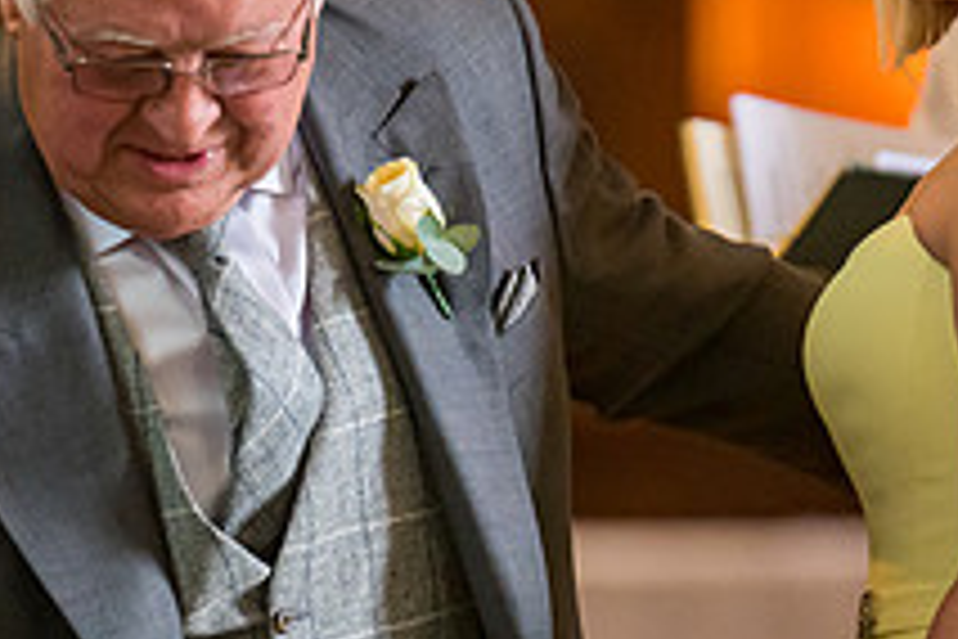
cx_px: 522
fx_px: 21766
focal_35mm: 818
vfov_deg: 1.7
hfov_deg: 2.5
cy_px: 261
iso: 5000
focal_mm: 300
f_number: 2.8
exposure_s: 1/400
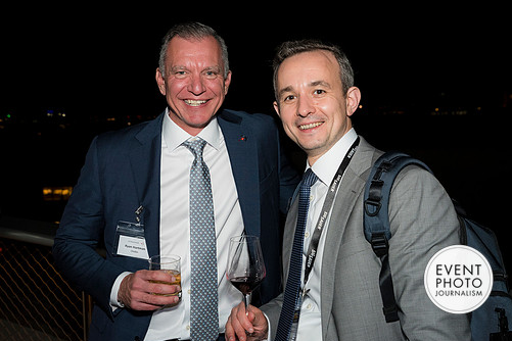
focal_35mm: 44
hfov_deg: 44.4
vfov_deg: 30.5
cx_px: 231
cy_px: 150
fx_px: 626
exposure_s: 1/125
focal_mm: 38
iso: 1250
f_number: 5.6
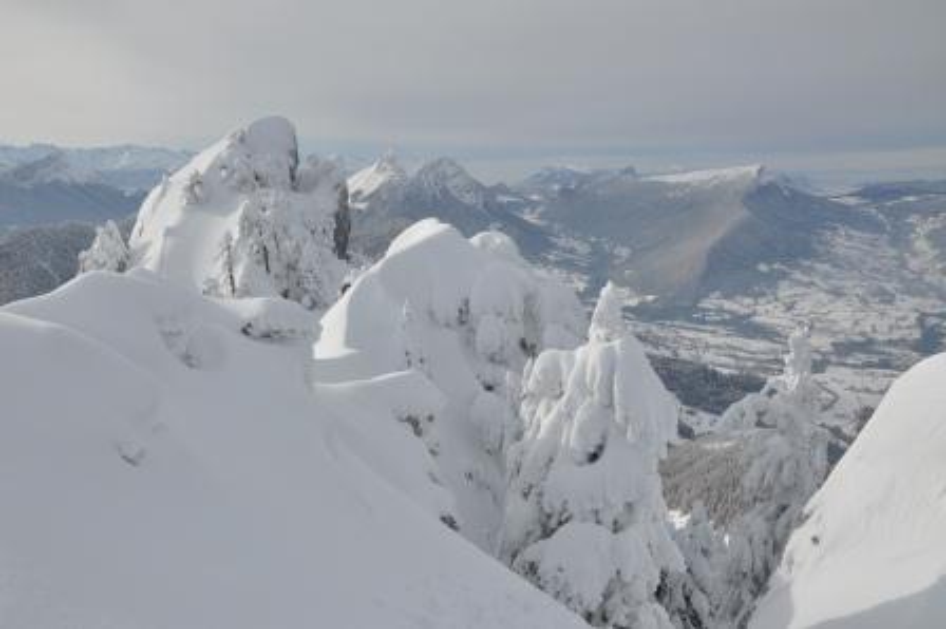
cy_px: 314
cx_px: 473
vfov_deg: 35.4
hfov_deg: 51.3
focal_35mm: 38
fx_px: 985
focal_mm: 25
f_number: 10
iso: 200
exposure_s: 1/400
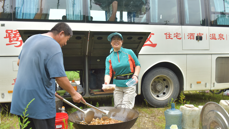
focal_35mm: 33
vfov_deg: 35.6
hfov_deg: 59.5
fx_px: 200
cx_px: 116
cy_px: 72
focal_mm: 31
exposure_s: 1/640
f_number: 8
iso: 1000
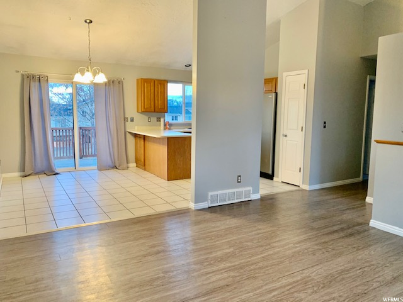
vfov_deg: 53.1
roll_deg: -0.4
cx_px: 202
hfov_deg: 67.3
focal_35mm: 26
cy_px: 151
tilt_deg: -5.0
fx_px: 303
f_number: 1.8
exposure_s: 1/60
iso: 160
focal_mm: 4.25
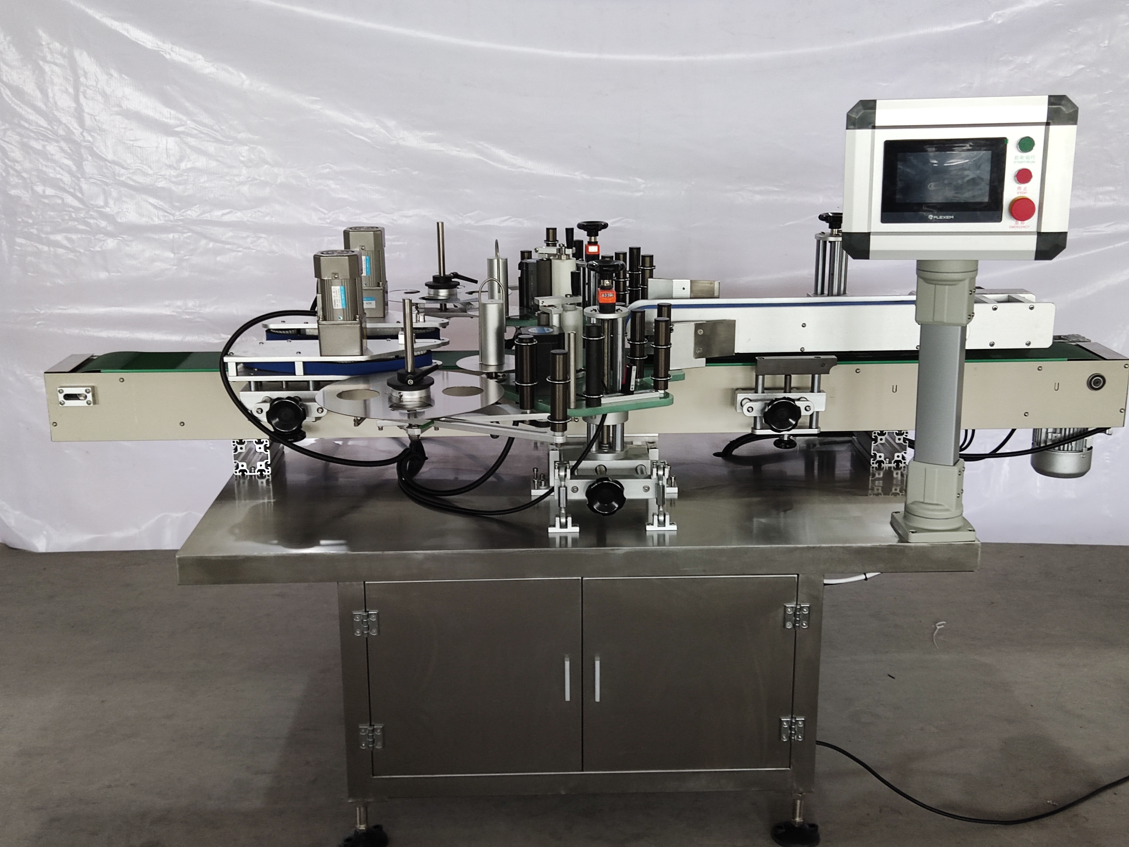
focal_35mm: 40
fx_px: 1305
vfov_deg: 36.0
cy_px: 424
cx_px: 564
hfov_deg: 46.8
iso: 270
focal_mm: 4.71
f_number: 1.79
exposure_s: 1/50
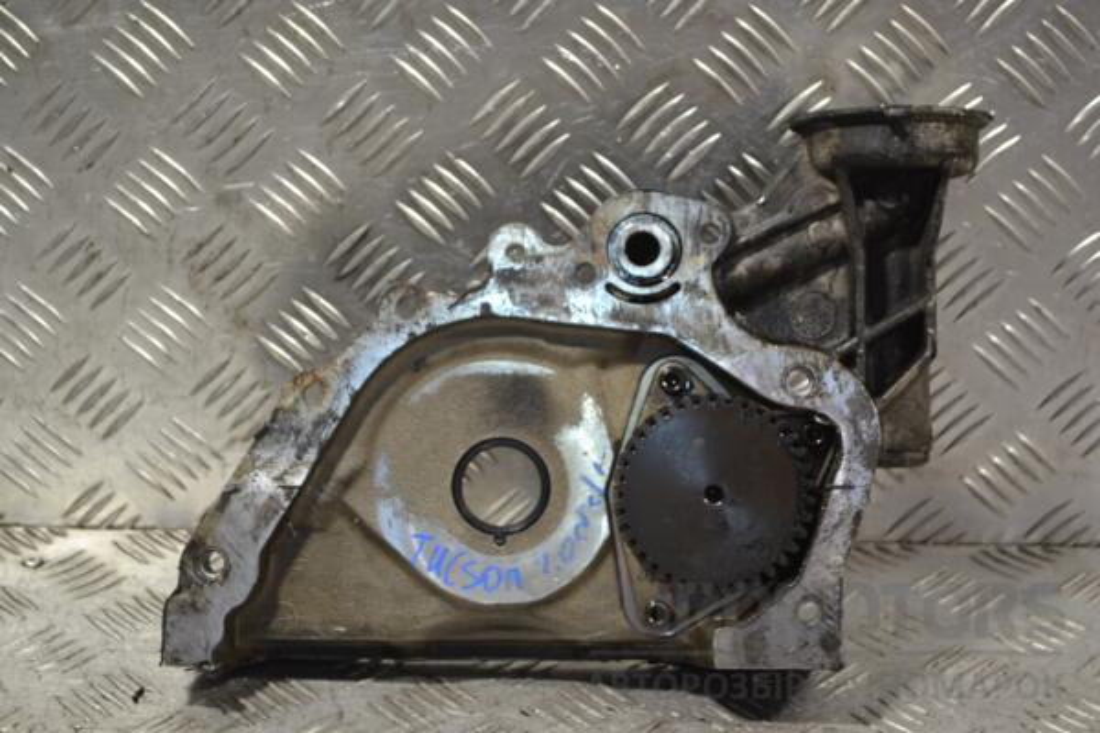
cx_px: 550
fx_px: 2383
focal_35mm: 78
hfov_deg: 26.0
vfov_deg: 17.5
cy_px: 366
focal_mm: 52
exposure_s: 1/30
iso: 280
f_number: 5.6
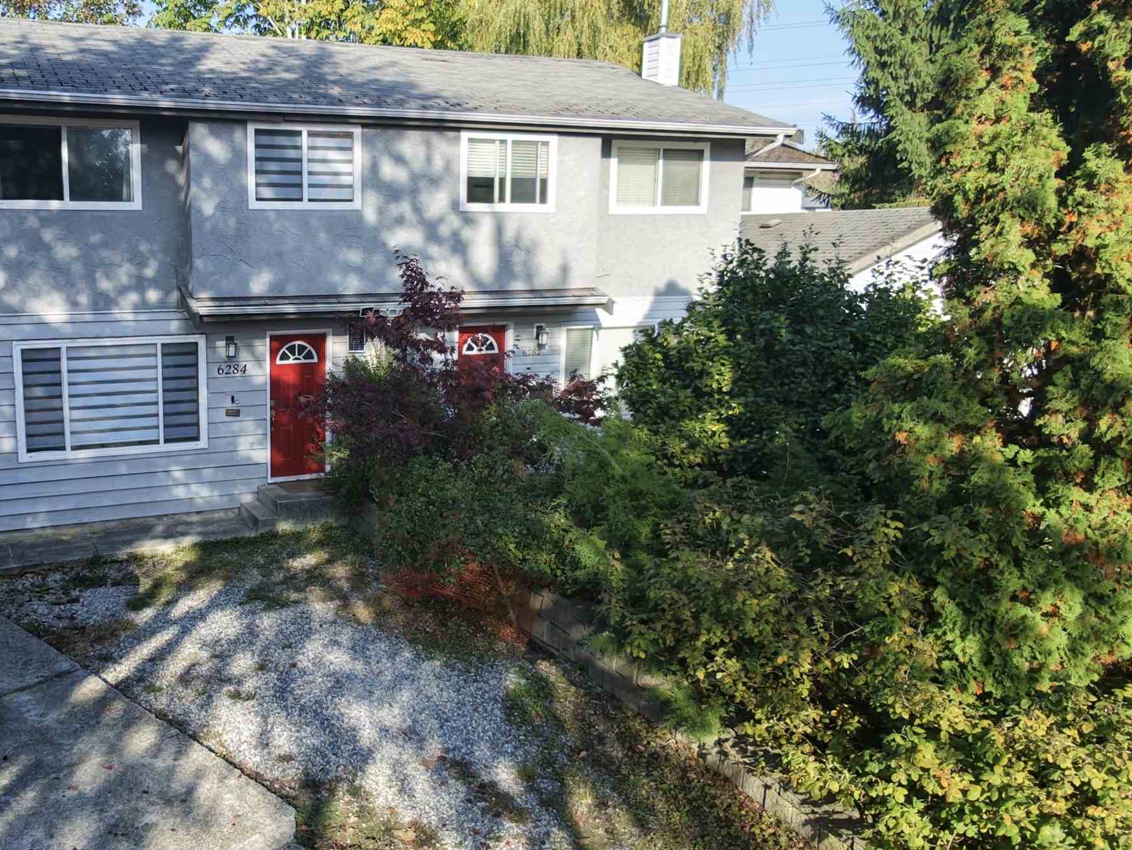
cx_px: 306
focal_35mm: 28
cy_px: 403
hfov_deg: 60.5
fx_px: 916
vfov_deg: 49.7
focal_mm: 3.05
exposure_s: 1/320
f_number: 2.2
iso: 100
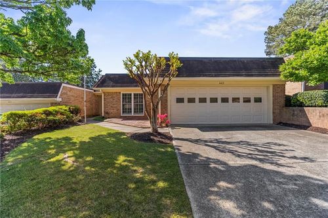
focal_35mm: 16
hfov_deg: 96.8
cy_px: 109
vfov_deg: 73.7
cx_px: 164
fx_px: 146
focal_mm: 16
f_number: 2.8
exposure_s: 1/2500
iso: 250
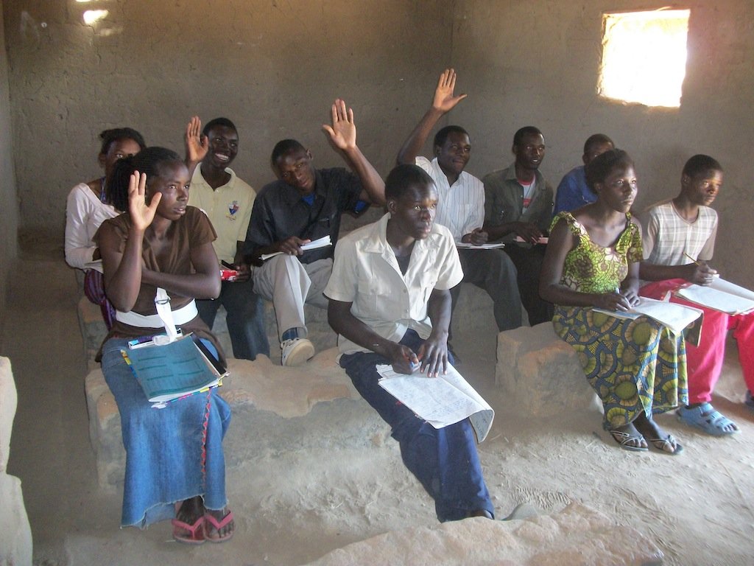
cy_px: 283
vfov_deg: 44.2
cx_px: 377
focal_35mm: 32
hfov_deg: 56.8
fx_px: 697
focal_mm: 5.7
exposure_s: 1/30
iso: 250
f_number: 2.9
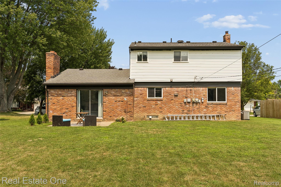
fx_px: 234
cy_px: 94
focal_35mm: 30
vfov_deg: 43.6
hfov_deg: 61.9
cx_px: 140
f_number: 10
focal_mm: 30
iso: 200
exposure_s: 1/320
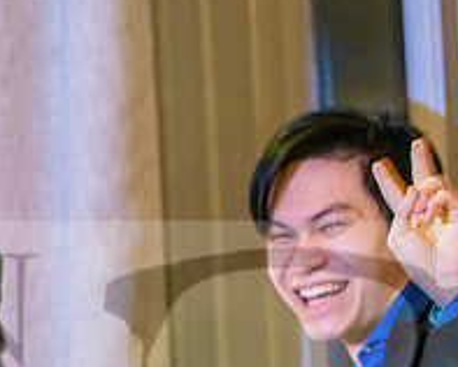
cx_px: 223
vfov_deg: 8.0
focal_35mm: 193
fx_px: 2619
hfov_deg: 10.0
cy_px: 324
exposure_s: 1/30
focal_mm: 70
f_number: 2.8
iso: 10000
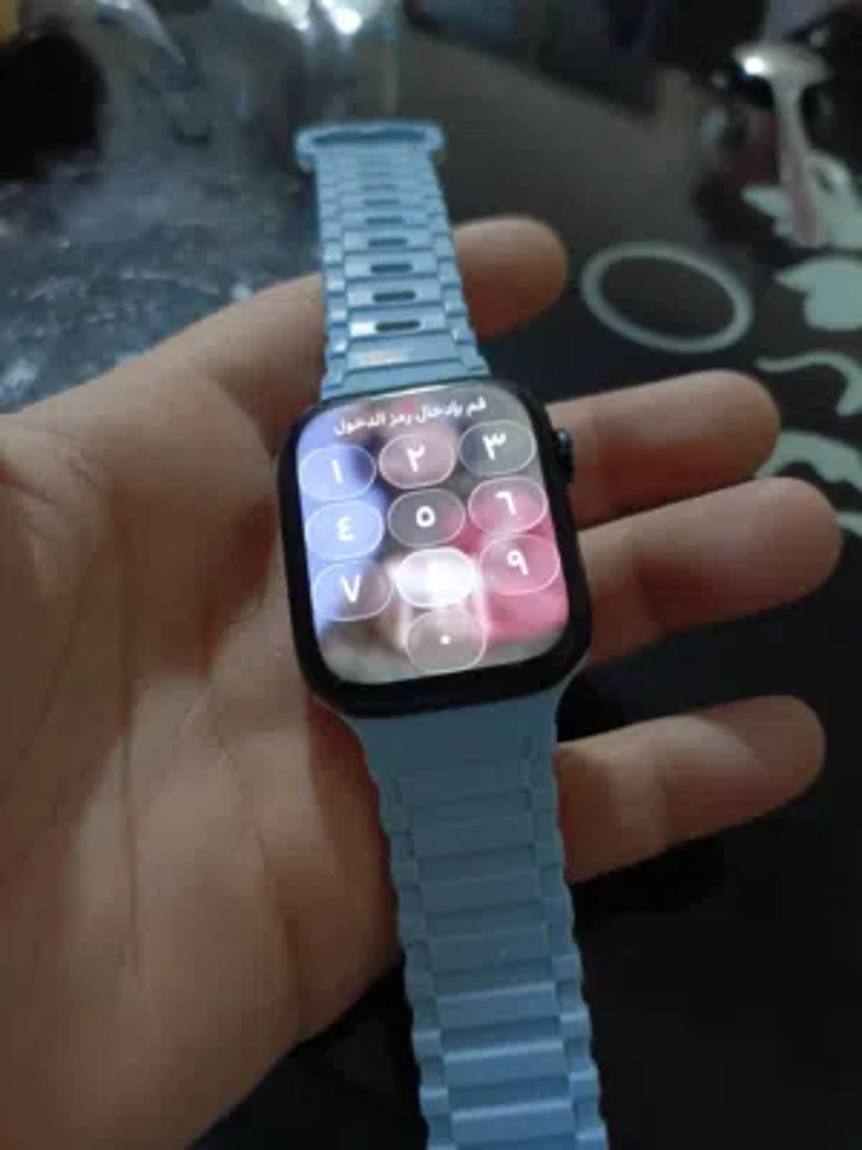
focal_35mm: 25
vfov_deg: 69.4
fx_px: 830
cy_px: 575
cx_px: 431
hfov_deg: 54.9
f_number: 1.69
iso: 1585
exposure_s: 1/33.3
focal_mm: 4.76
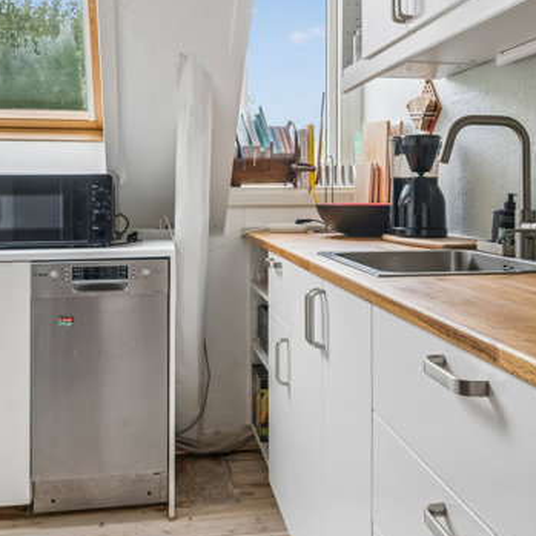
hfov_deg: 41.9
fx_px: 700
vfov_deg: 41.5
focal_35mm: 40
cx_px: 270
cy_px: 194
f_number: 6.3
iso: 400
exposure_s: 1/30
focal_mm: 20.5
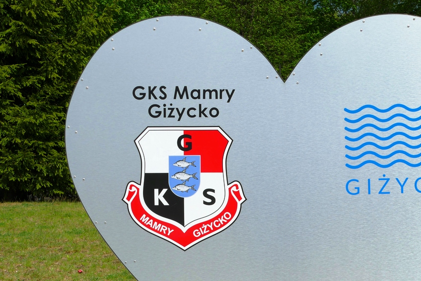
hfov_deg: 32.6
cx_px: 274
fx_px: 714
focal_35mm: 61
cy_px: 187
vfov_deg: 22.2
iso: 125
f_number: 5
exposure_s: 1/1600
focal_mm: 16.24
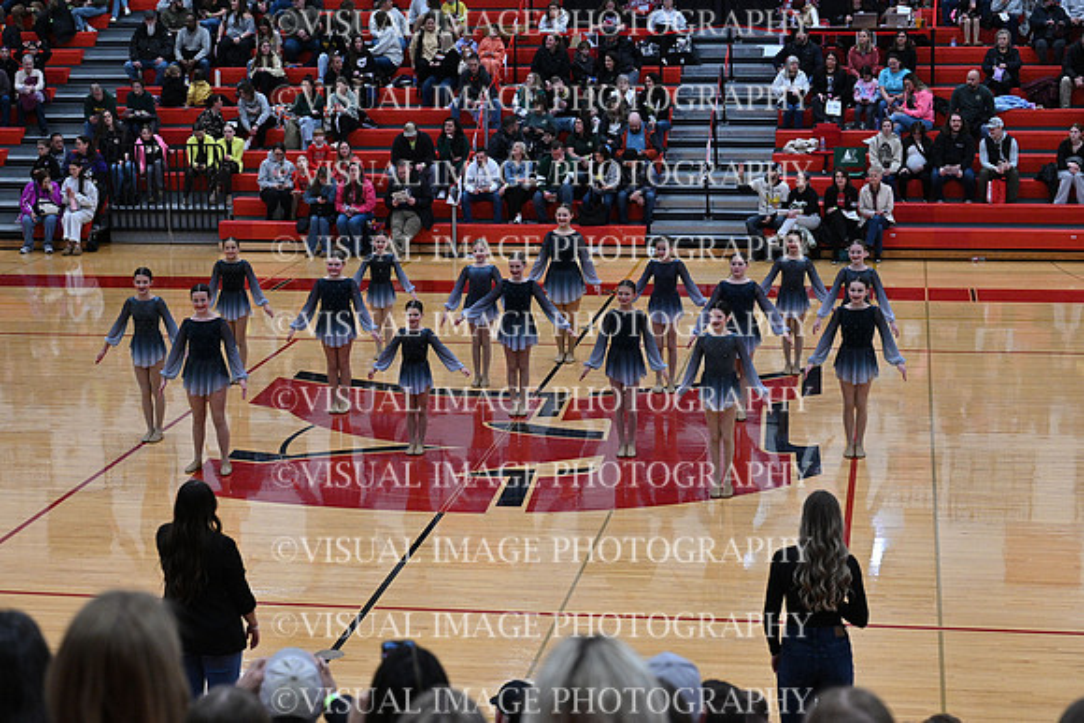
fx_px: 2108
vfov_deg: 19.5
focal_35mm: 70
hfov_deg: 28.8
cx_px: 542
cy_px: 362
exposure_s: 1/400
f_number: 4
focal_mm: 70
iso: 4000
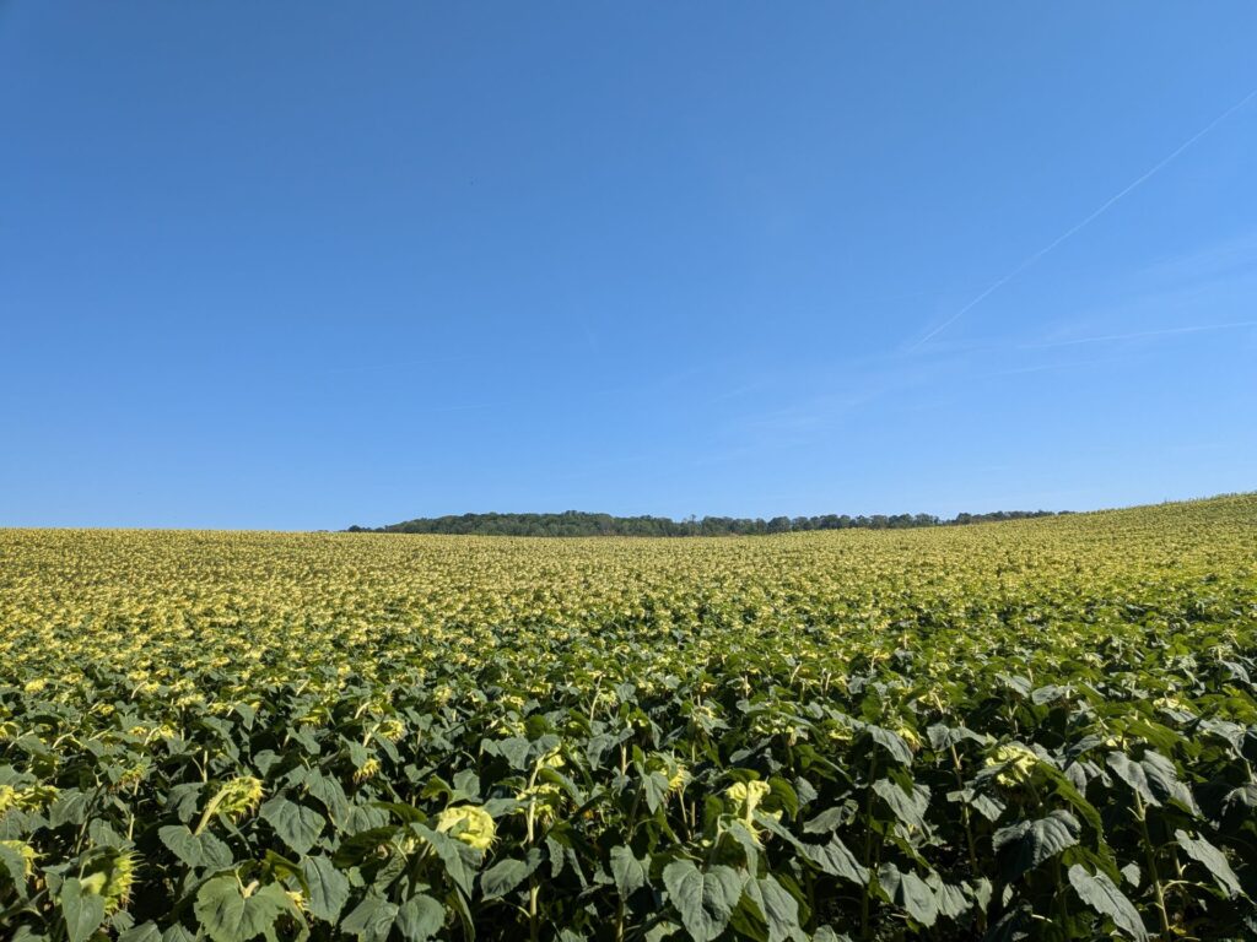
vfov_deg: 56.8
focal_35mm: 24
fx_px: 872
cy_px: 471
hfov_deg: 71.6
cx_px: 628
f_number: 1.7
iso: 30
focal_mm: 4.53
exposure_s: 1/1634
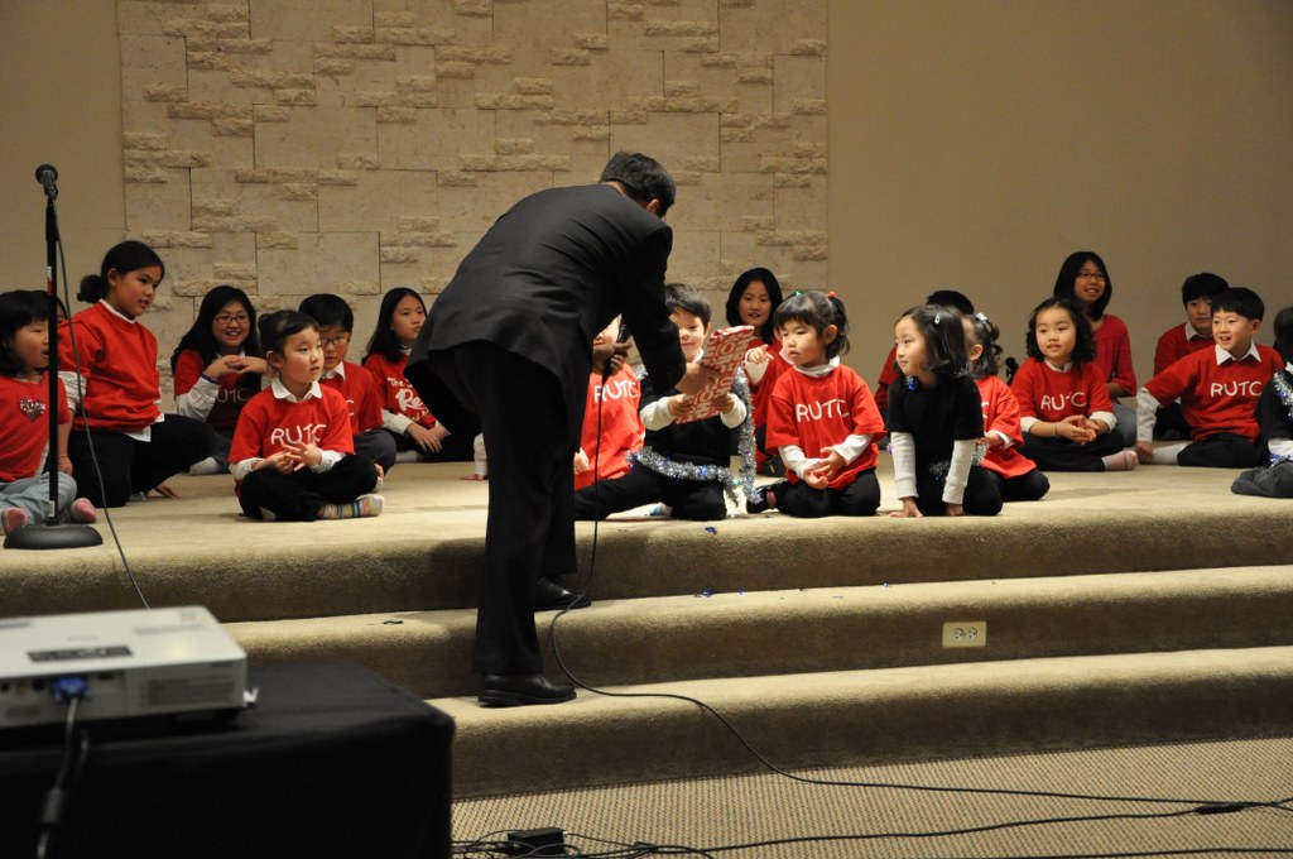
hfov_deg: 28.1
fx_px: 2583
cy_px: 430
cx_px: 646
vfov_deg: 18.9
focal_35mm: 72
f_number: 4.8
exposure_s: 1/60
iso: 1600
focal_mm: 48
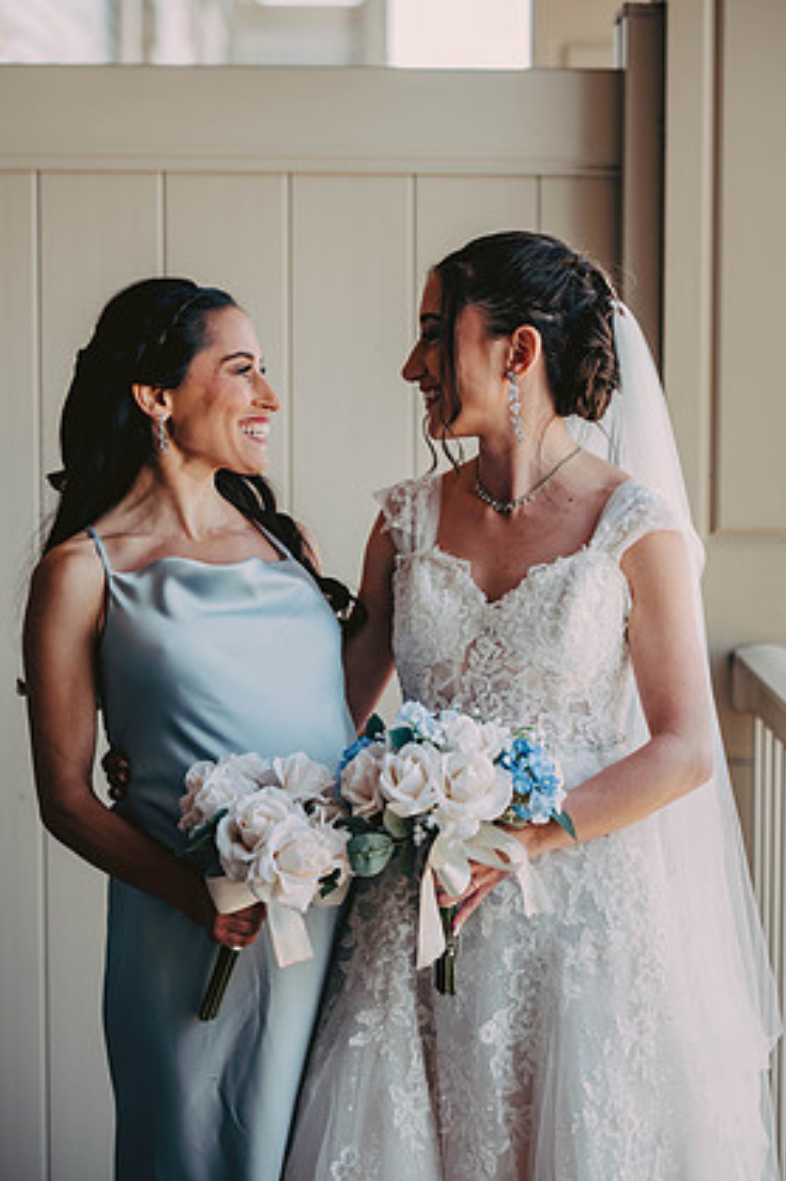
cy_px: 572
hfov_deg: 13.4
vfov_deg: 20.0
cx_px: 392
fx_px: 3343
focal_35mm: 102
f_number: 2.8
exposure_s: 1/320
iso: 320
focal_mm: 95
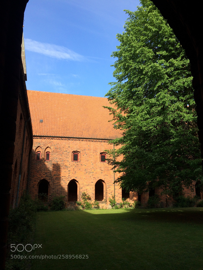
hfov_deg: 48.2
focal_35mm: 29
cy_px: 135
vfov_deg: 61.7
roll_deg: -0.2
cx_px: 102
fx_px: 227
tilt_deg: +14.1
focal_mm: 4.15
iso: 32
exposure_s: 1/720
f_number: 2.2
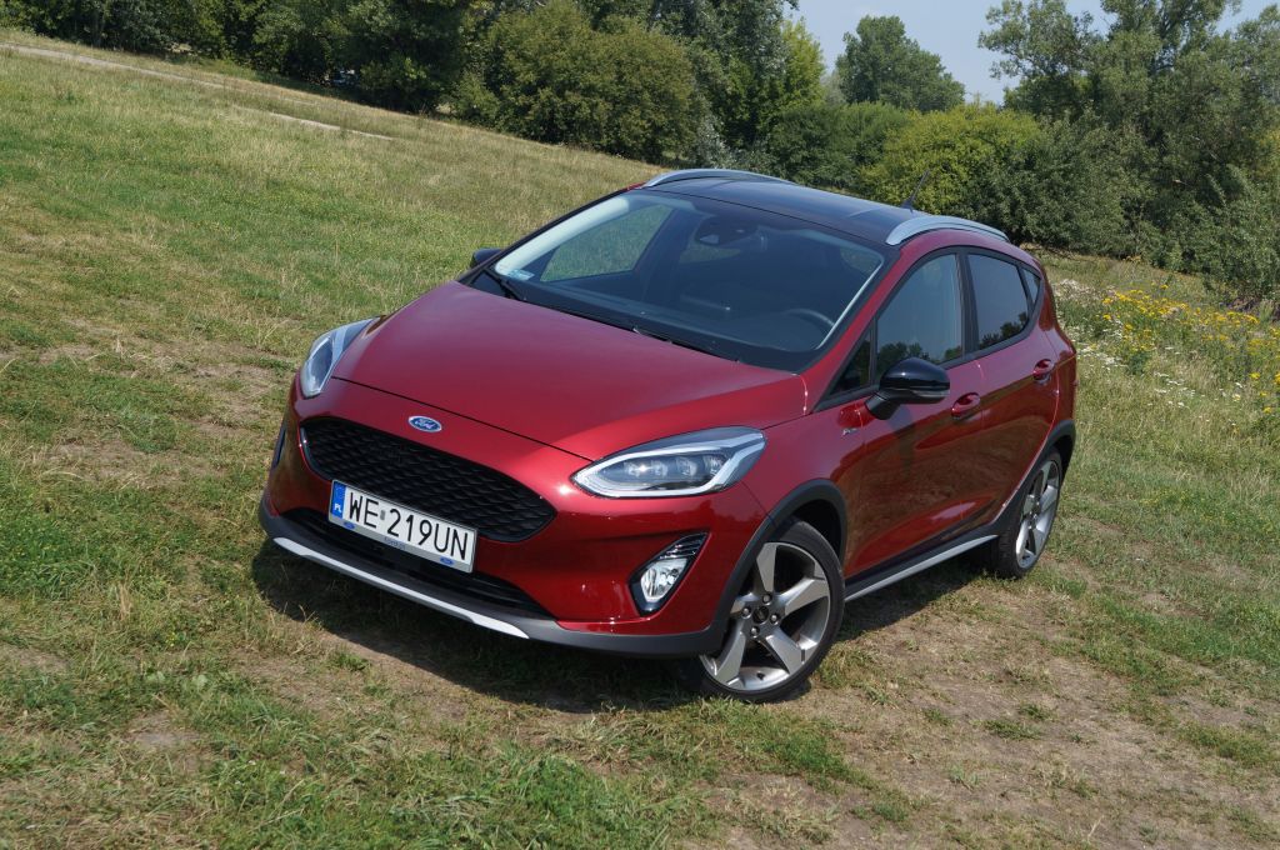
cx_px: 640
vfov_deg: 29.8
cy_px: 425
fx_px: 1598
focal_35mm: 45
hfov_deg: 43.7
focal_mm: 30
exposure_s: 1/250
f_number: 9
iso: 100
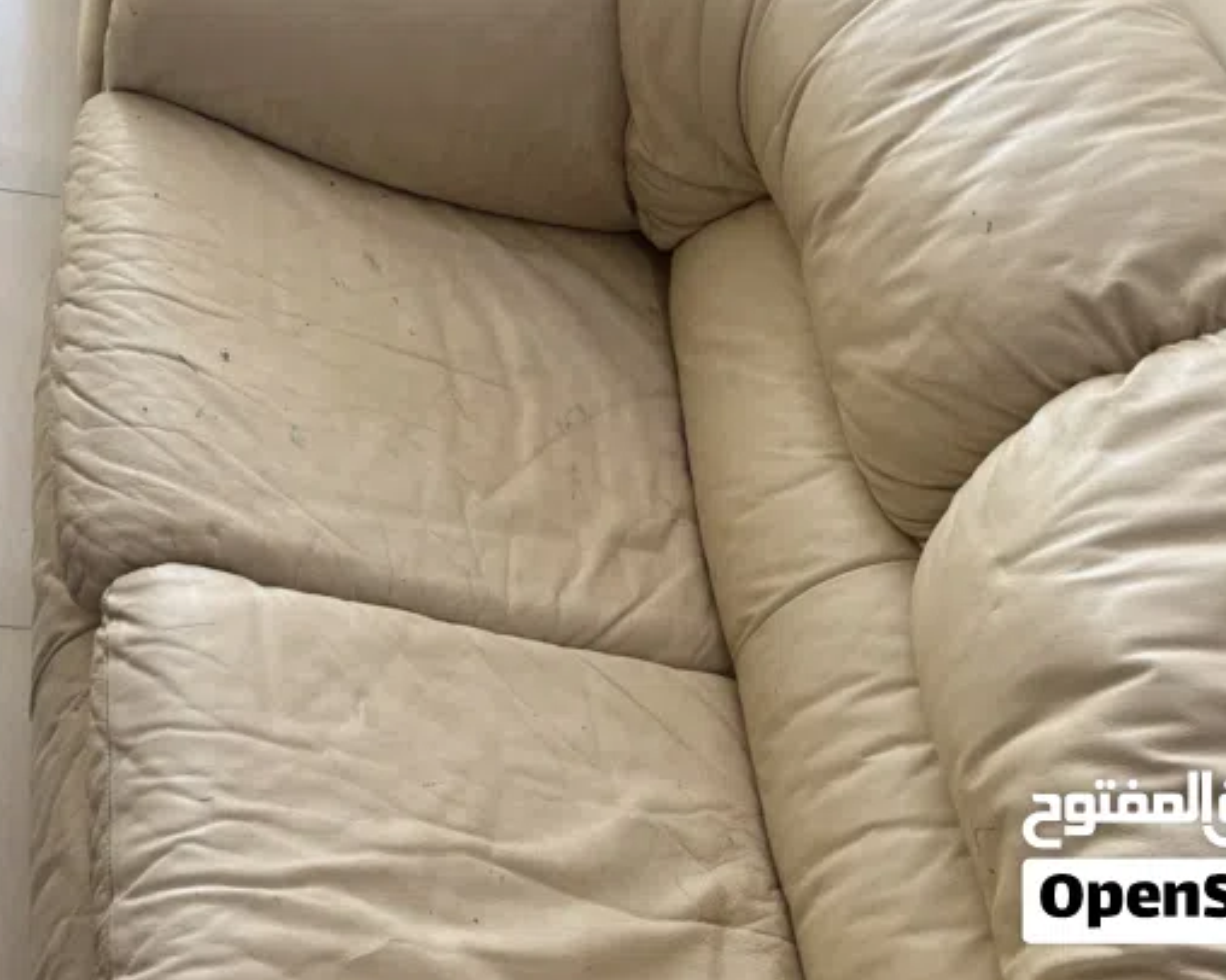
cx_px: 659
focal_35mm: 32
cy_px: 422
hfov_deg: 55.6
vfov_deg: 45.7
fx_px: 1161
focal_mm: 5.1
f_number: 1.6
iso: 80
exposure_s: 1/121
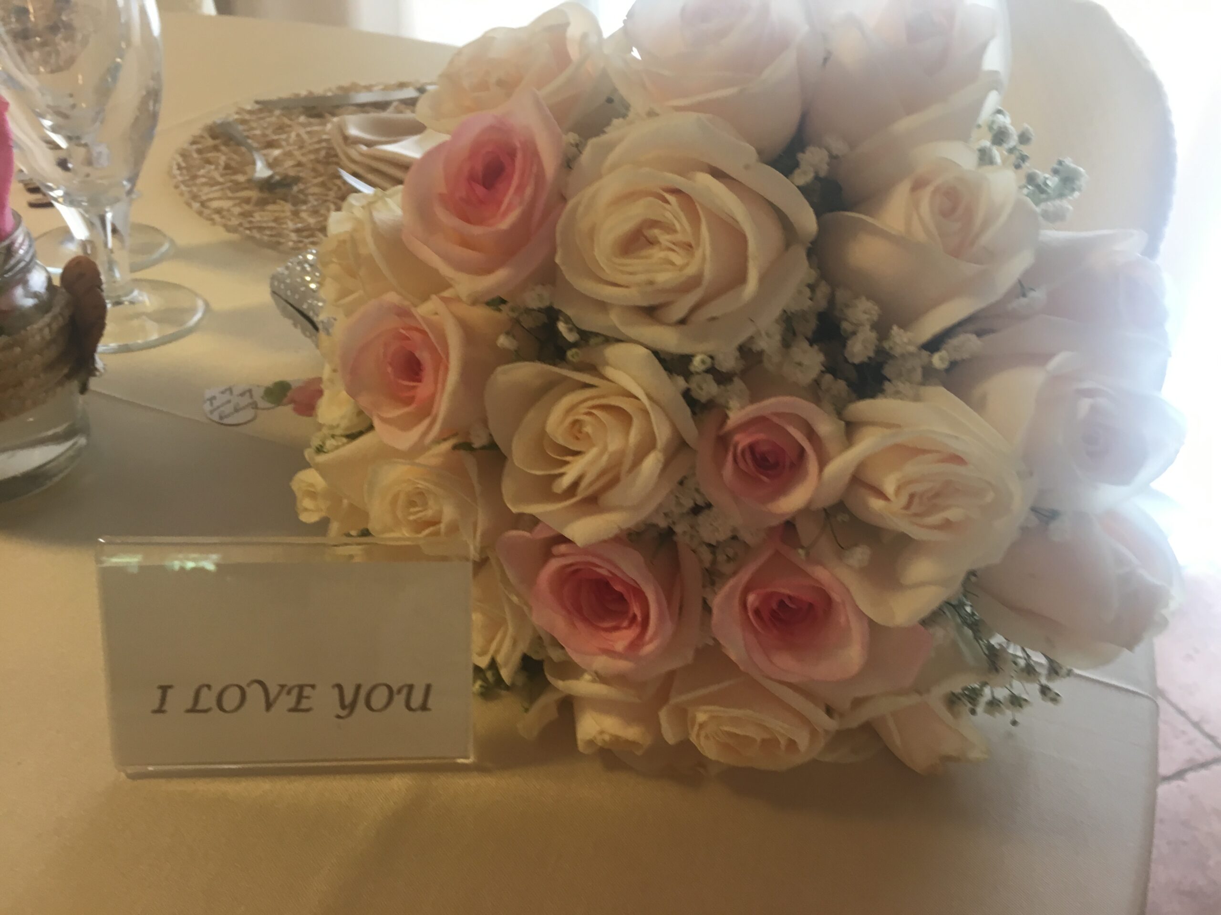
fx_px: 1023
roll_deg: -2.6
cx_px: 610
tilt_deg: -31.5
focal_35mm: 29
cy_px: 458
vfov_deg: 48.2
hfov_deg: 61.7
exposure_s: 1/33
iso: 80
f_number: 2.2
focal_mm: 4.15
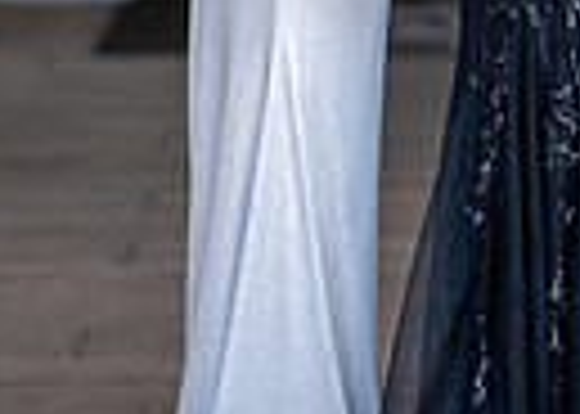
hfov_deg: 7.6
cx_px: 474
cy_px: -157
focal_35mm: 264
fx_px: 4346
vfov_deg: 5.4
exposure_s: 1/1250
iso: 160
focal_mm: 50
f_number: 1.3
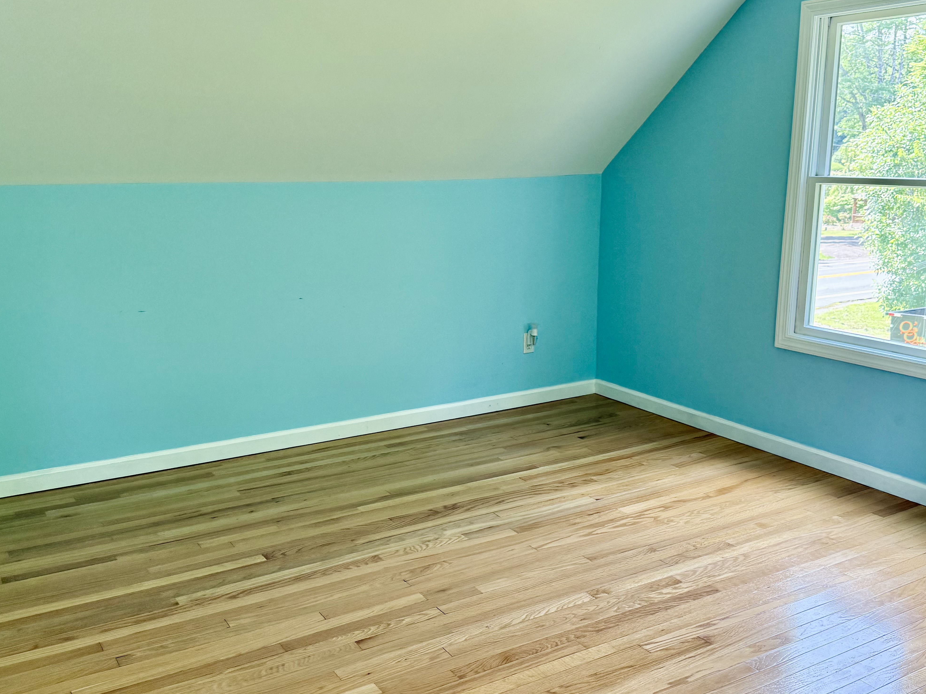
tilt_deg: -12.7
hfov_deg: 52.5
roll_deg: -0.1
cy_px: 365
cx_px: 507
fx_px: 936
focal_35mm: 35
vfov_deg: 40.7
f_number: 1.78
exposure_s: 1/208
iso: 200
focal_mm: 6.76
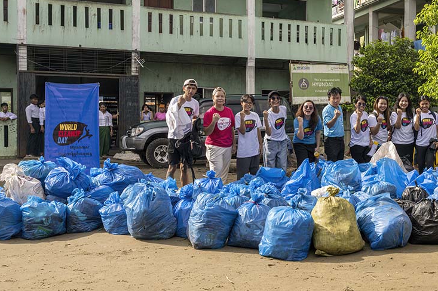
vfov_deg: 34.8
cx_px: 278
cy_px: 101
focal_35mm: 38
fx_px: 462
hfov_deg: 50.1
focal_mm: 29
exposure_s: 1/640
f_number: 8
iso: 200
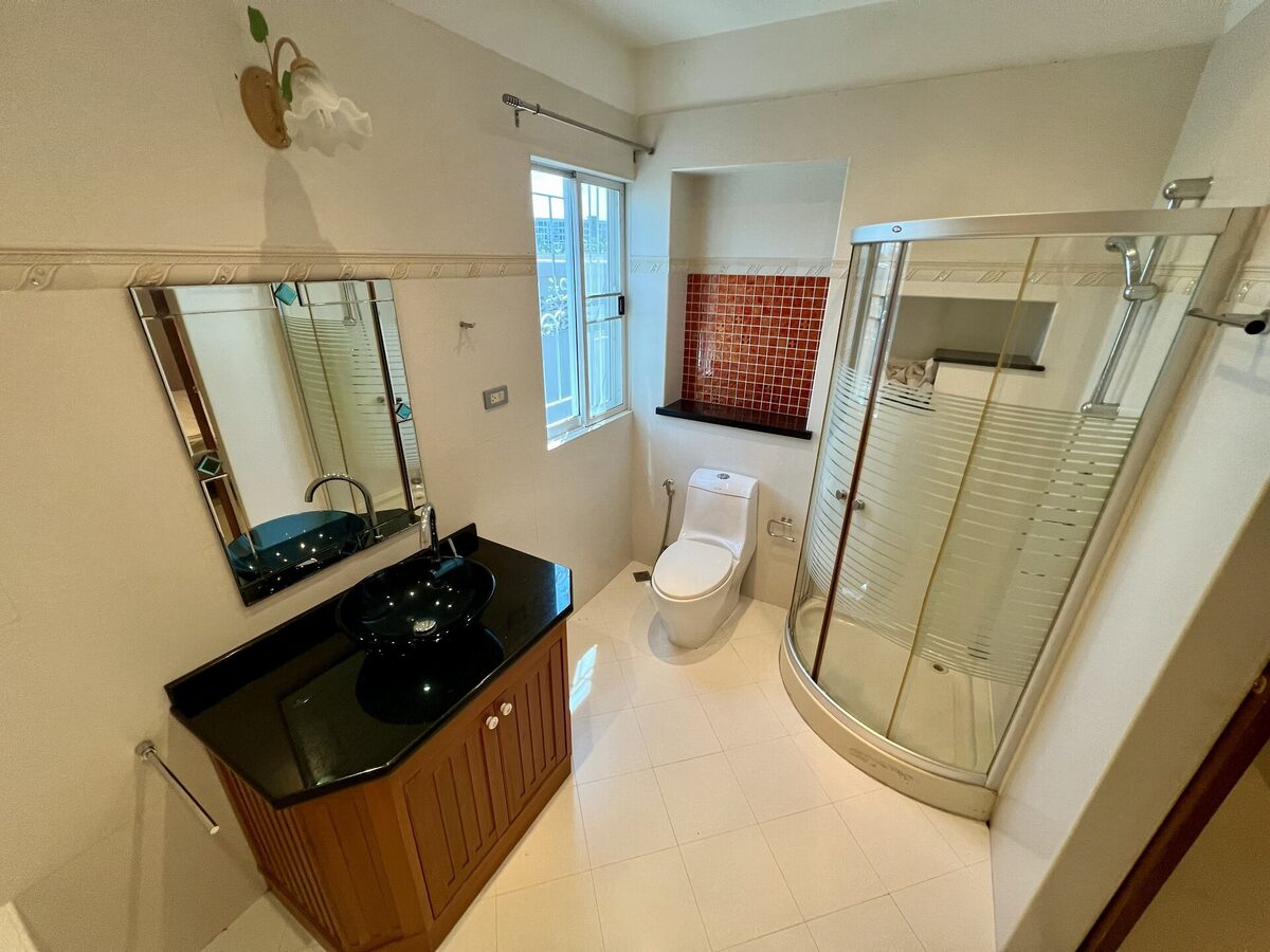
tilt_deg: -22.9
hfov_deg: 106.2
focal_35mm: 13
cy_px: 476
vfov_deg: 89.9
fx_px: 477
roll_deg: -1.2
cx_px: 635
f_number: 1.8
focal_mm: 1.57
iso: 200
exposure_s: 1/100
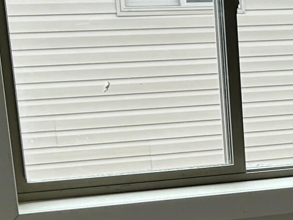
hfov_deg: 14.4
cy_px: 313
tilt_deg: -18.2
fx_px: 1100
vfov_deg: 11.0
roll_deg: +0.1
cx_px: 411
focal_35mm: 130
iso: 125
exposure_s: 1/121
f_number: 1.5
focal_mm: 5.7
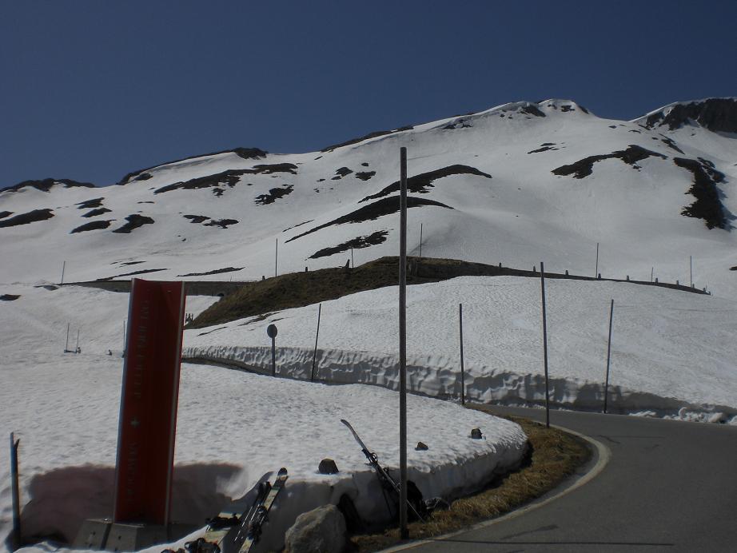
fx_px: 809
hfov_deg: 49.0
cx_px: 368
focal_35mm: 38
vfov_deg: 37.7
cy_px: 276
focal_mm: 6.3
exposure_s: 1/1600
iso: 50
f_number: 4.4
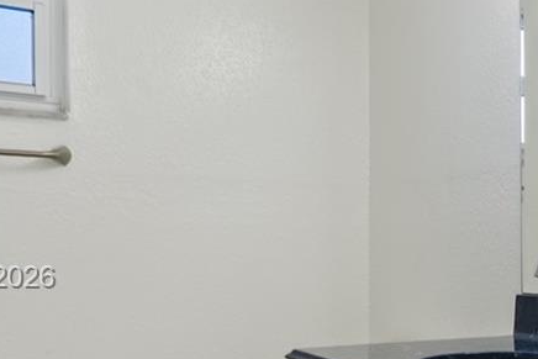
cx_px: 658
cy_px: 279
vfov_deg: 24.3
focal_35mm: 55
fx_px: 822
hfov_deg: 30.4
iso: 500
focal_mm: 10
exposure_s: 1/30
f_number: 6.3
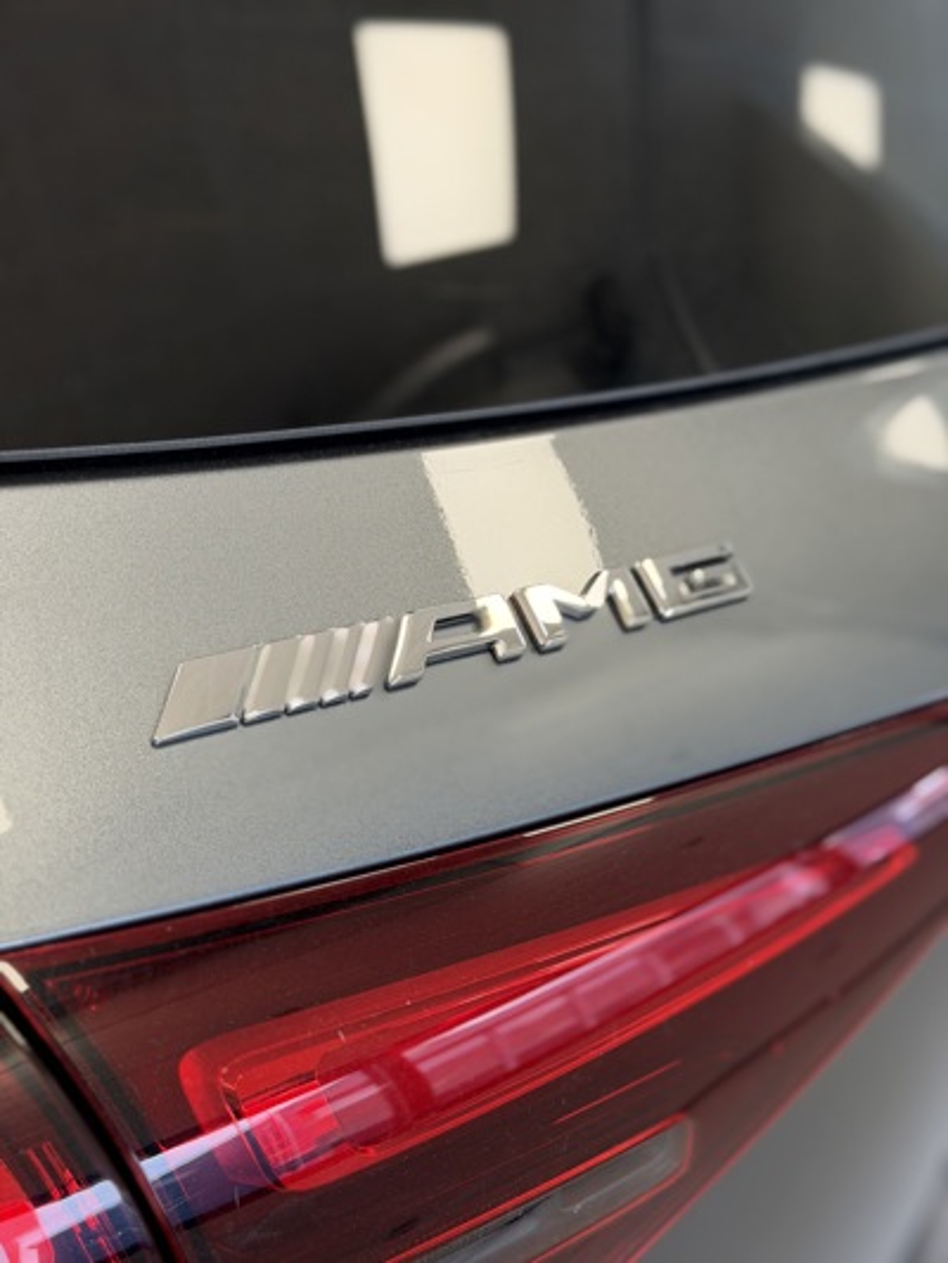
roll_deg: -5.1
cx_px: 474
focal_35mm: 48
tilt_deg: -22.9
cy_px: 632
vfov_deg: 39.6
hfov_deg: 30.3
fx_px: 1752
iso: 160
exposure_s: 1/100
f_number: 1.78
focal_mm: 6.76
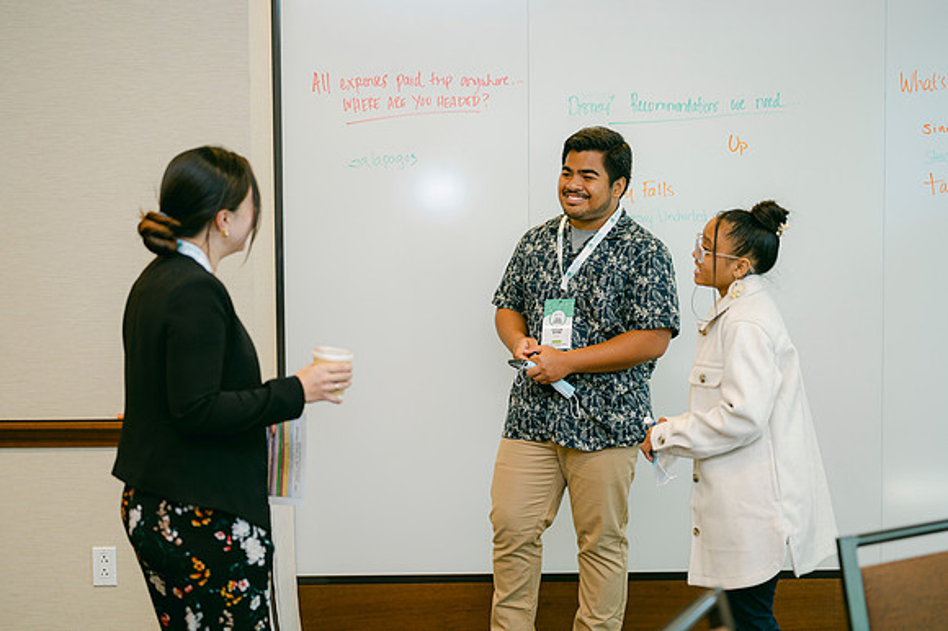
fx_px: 1316
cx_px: 474
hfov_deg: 39.6
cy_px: 316
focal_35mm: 50
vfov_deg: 27.0
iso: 500
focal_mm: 50
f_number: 2
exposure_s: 1/125
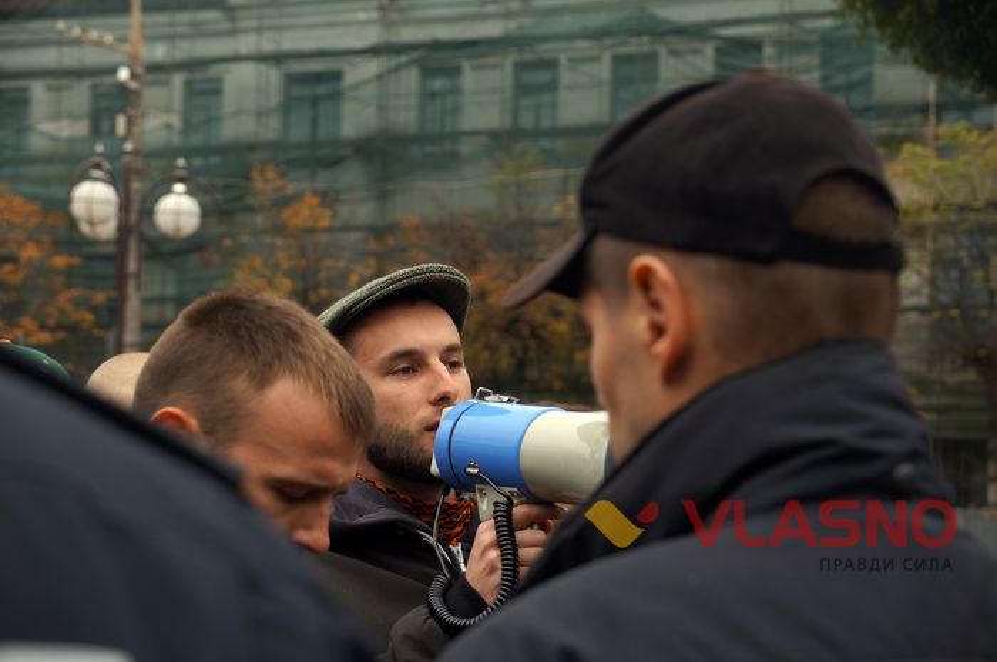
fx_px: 2075
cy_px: 331
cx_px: 498
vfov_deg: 18.1
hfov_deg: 27.0
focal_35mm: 75
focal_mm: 50
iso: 100
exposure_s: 1/200
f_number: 5
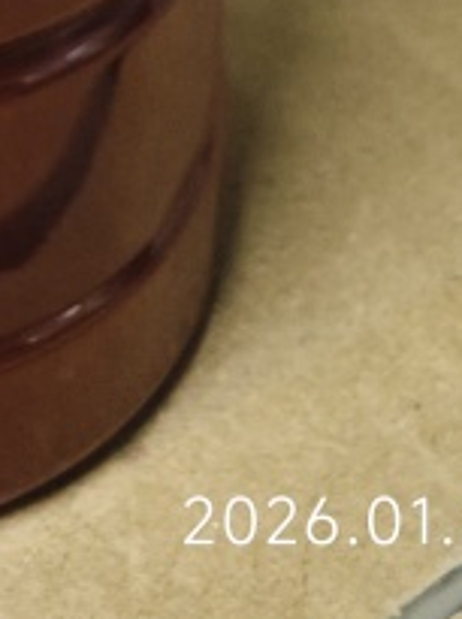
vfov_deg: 12.2
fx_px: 2142
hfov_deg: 11.4
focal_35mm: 120
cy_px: -962
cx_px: -368
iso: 6400
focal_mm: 8.7
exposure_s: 1/25
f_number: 4
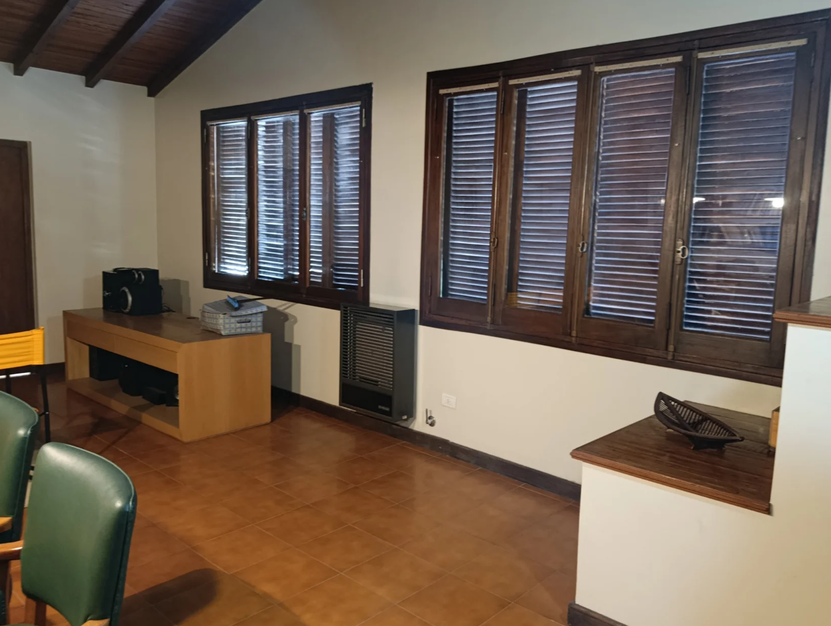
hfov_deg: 65.1
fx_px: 649
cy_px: 308
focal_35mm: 27
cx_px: 458
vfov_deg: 51.5
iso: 3012
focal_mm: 6.11
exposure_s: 1/25
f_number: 1.65
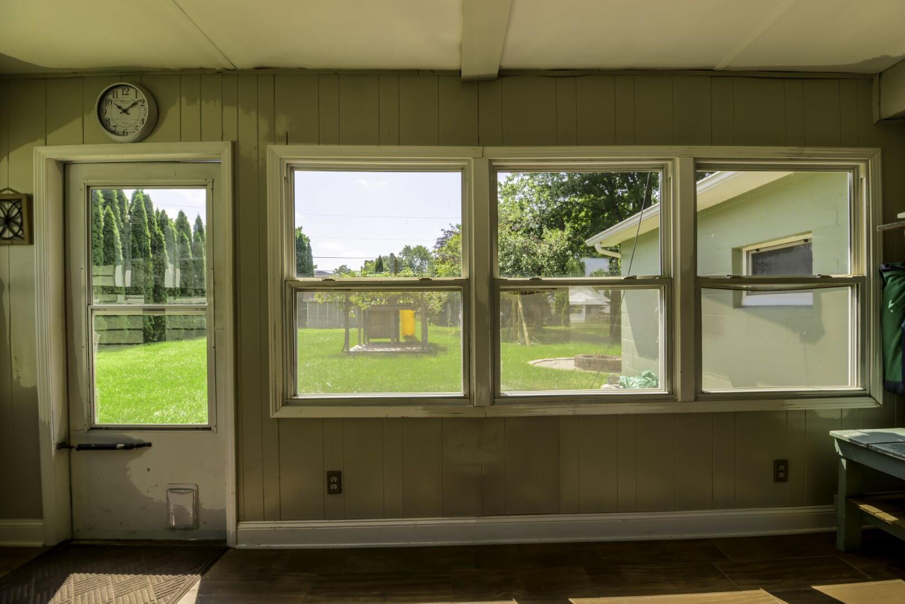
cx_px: 452
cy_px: 302
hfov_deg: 100.4
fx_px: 377
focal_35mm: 15
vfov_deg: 77.3
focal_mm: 15
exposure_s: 1/400
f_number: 13
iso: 100
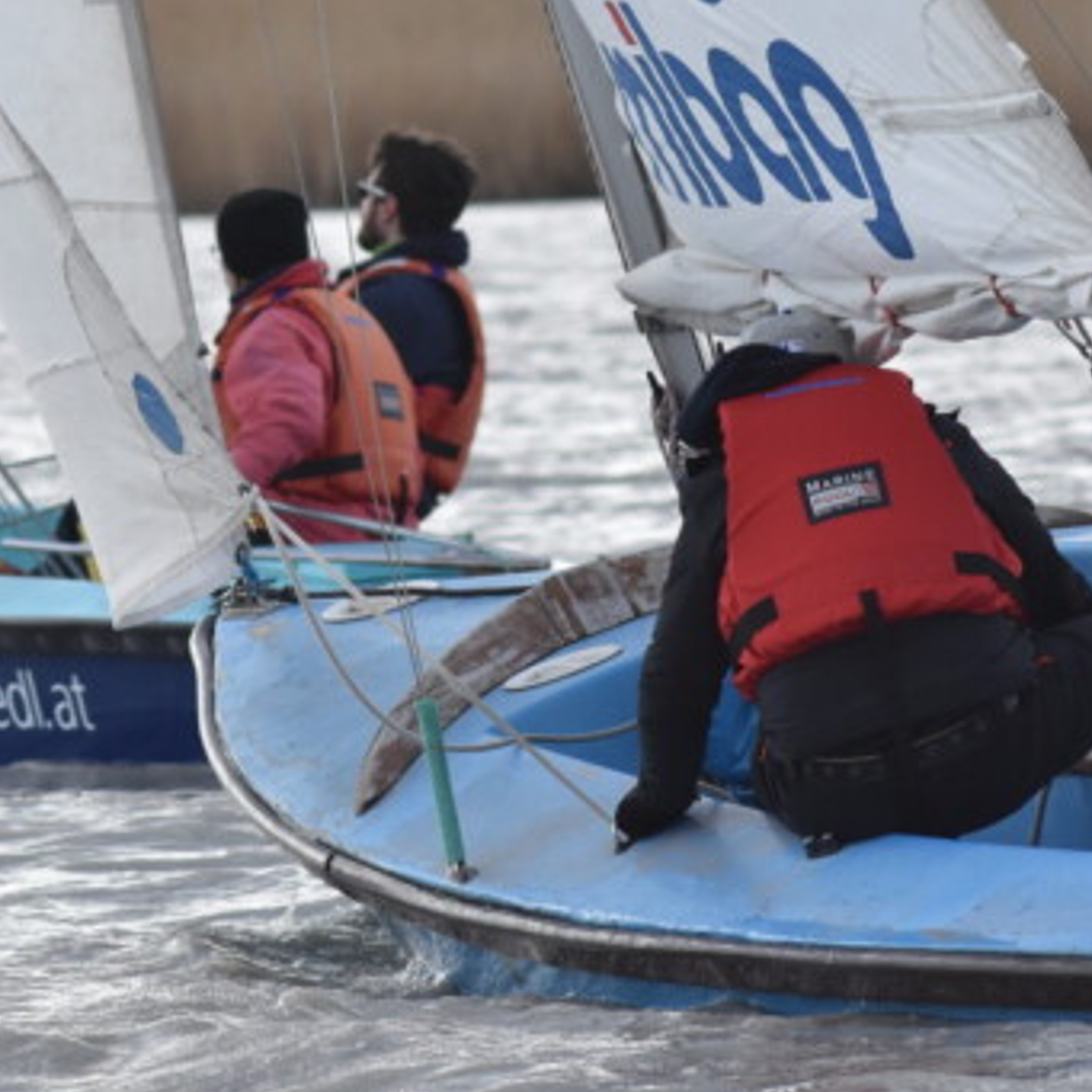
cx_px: 336
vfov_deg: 2.9
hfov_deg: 2.9
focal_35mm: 605
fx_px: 21593
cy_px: 282
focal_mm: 180
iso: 800
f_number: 6.3
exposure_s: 1/2500
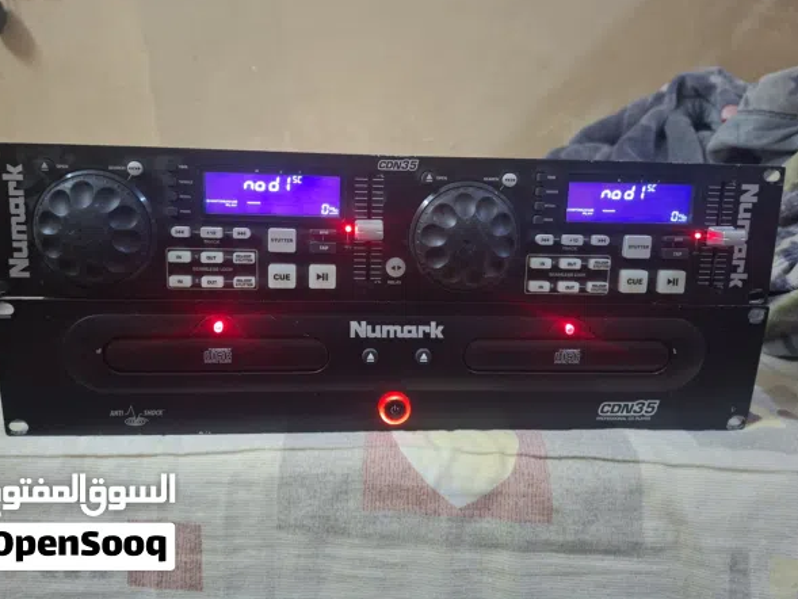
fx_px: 576
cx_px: 379
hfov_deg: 69.3
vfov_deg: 54.8
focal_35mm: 25
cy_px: 278
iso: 640
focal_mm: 5.54
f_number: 1.8
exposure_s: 1/25
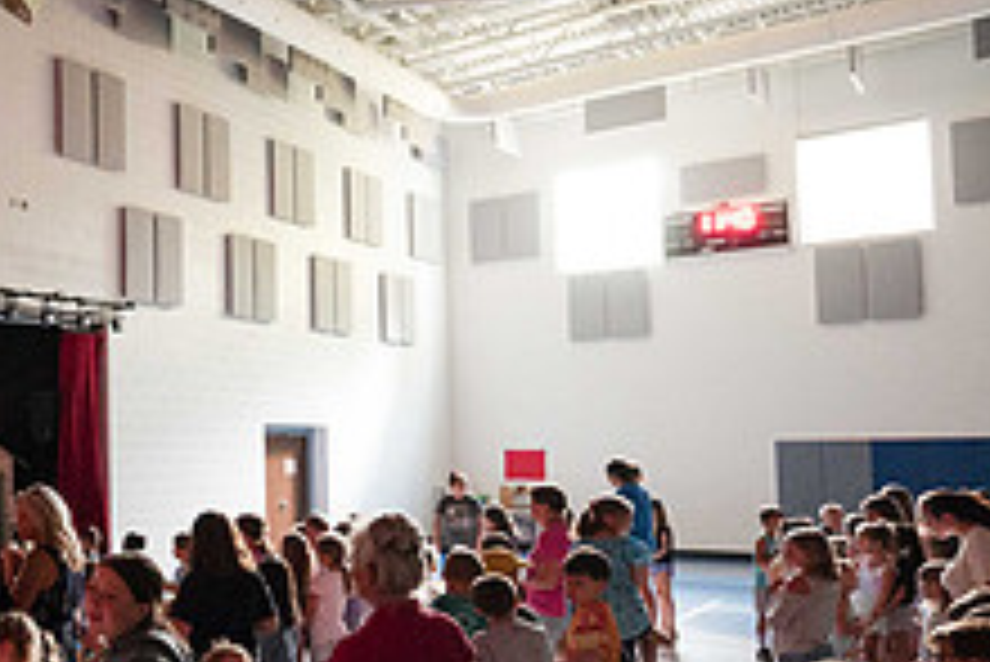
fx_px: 1128
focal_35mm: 41
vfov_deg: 32.6
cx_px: -20
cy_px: 384
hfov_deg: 40.8
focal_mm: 15
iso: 5600
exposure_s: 1/60
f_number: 4
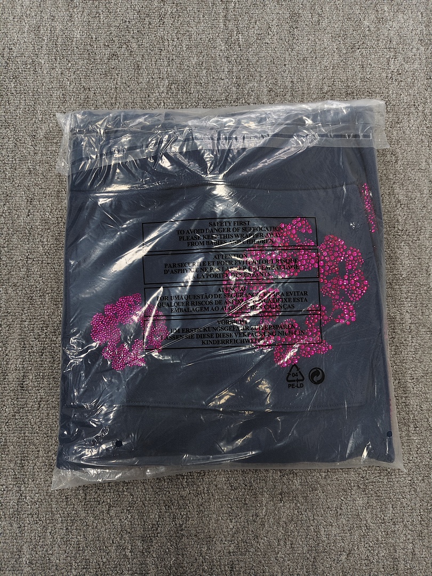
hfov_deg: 56.8
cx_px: 216
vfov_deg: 71.6
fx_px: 399
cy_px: 288
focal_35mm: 24
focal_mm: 5.56
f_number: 1.88
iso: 1258
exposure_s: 1/100
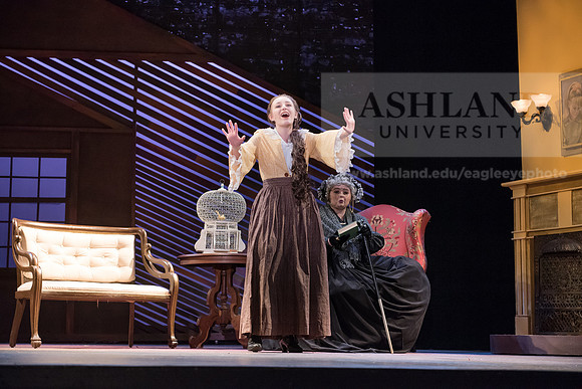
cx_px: 291
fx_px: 1132
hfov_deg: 28.8
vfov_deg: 19.5
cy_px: 194
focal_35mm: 70
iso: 3200
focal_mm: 70
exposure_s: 1/200
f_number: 3.5
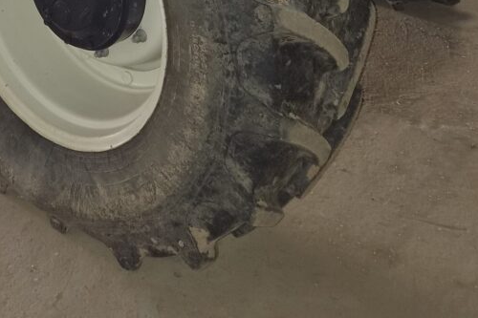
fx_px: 889
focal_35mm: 67
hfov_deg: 29.2
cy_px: -297
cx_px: 73
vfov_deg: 16.2
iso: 160
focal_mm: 5.4
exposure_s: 1/20
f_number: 1.8
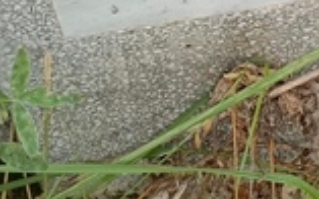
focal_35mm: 135
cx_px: 380
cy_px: -138
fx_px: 1173
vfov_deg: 9.3
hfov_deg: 15.0
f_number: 1.69
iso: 112
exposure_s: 1/114
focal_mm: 4.76
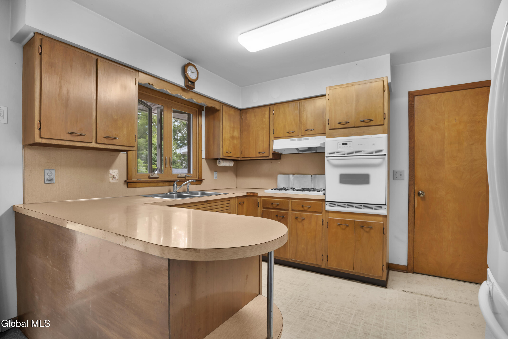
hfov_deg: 96.7
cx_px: 254
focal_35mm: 16
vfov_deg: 73.7
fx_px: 226
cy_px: 170
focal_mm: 16
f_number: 4.5
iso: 250
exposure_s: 1/25
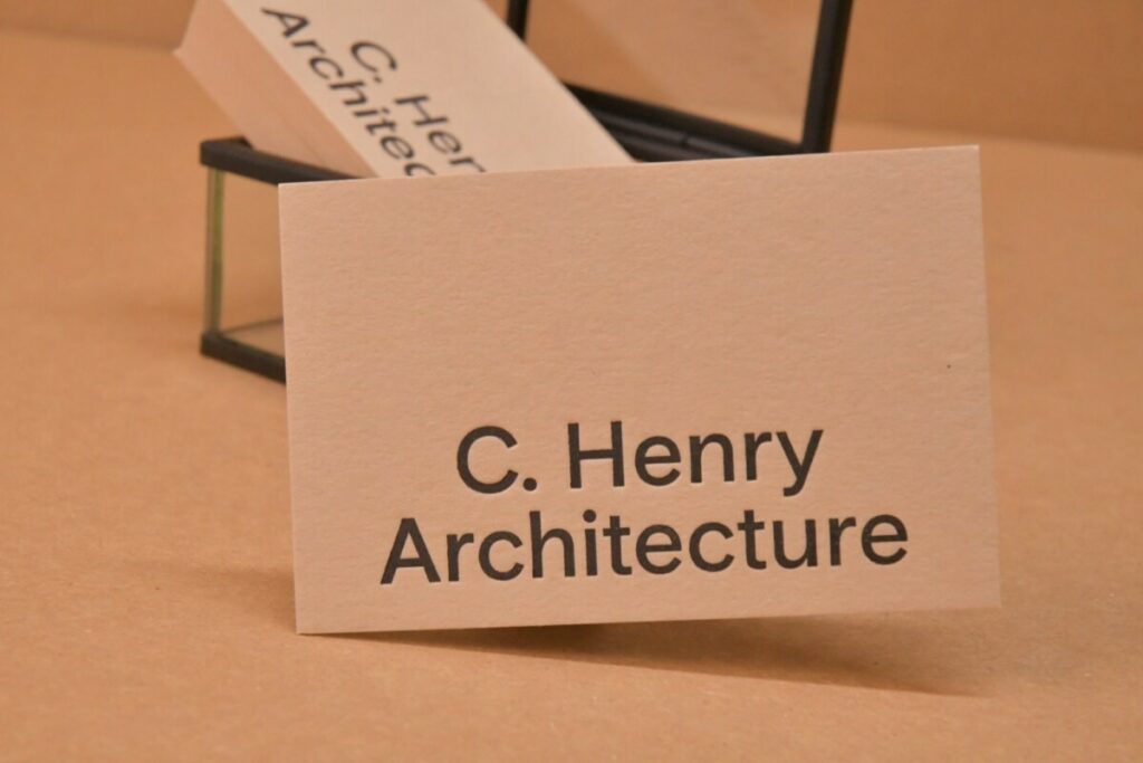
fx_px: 3334
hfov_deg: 19.5
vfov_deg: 13.0
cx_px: 572
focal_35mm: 105
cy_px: 382
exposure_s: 1/125
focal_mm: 70
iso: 6400
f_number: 14
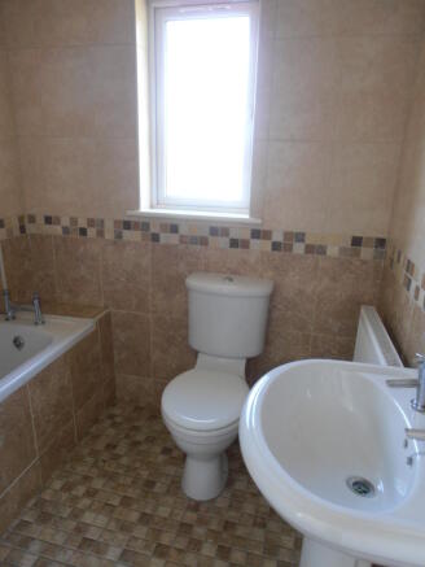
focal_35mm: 24
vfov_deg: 71.6
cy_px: 284
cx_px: 212
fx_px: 393
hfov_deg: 56.8
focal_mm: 4.2
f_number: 3
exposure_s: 1/25
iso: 125
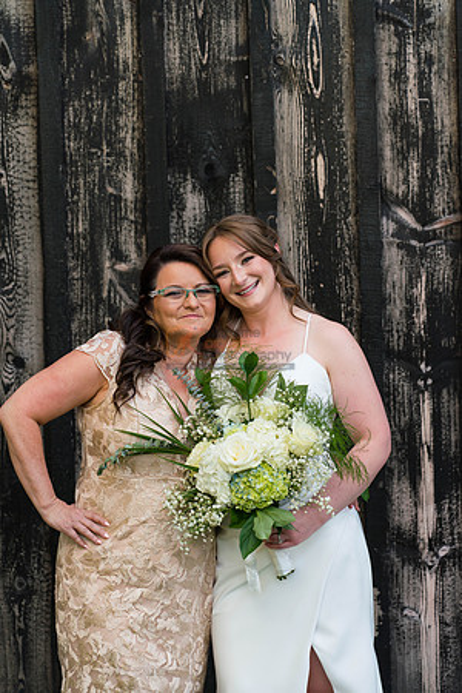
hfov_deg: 13.4
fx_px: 1963
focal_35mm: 102
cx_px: 231
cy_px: 346
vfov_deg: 20.0
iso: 400
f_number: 4.5
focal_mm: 102
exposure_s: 1/400
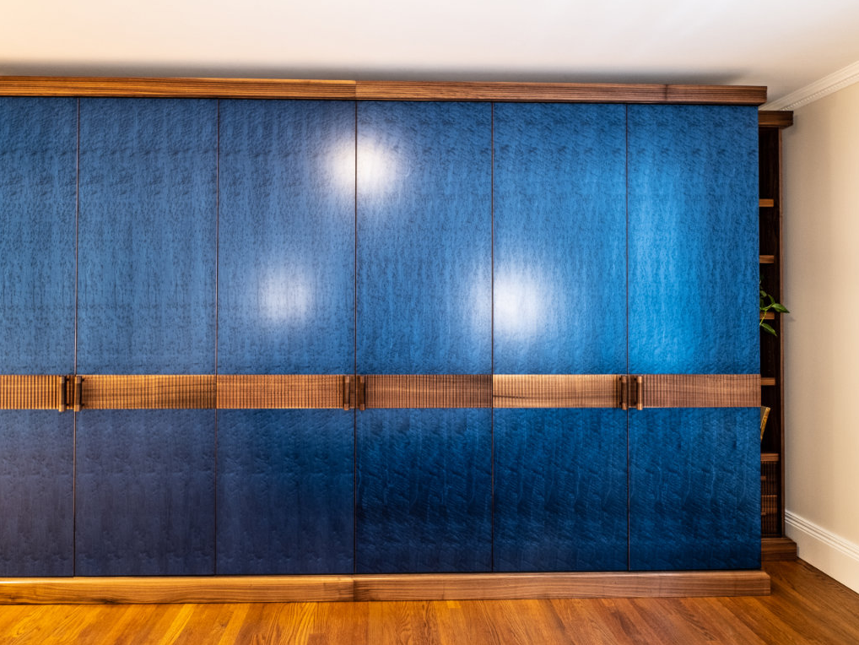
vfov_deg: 74.7
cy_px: 316
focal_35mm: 17
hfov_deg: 90.1
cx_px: 355
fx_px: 422
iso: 200
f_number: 4
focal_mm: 10
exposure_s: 1
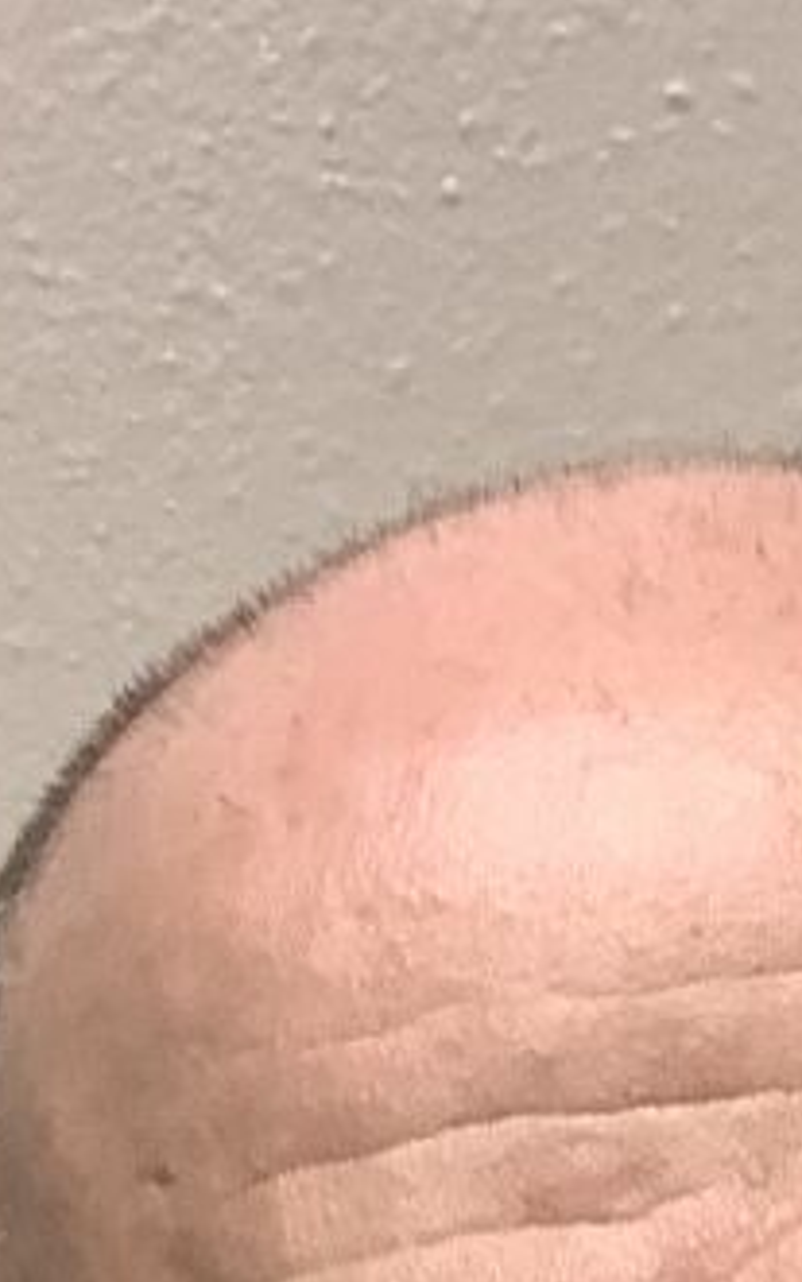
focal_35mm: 165
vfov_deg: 12.1
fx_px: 5768
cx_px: 810
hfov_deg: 7.9
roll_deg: +0.6
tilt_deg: -6.3
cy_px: 1977
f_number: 2.4
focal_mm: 3.3
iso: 100
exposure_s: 1/60
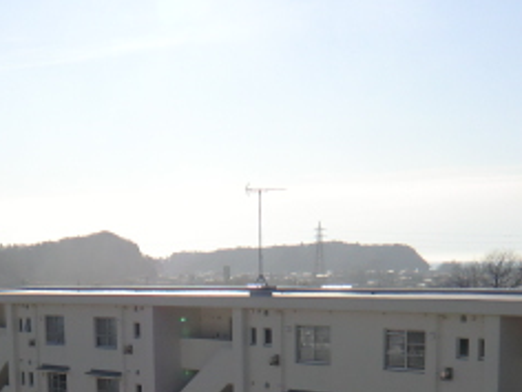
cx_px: 184
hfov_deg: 29.7
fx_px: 980
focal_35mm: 65
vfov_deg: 20.8
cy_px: 489
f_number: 7.5
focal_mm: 4.3
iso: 64
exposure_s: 1/320
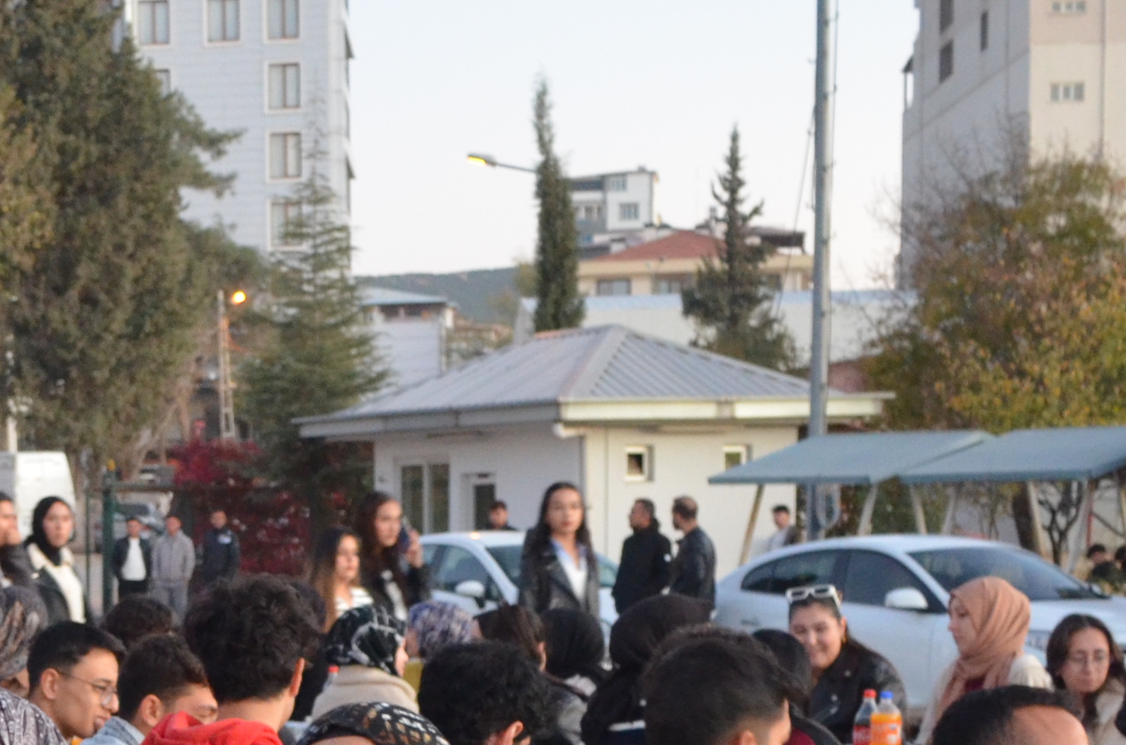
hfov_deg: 21.1
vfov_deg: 13.9
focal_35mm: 93
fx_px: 2903
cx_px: -42
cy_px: 1040
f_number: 3.8
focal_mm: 20
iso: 1600
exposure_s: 1/30
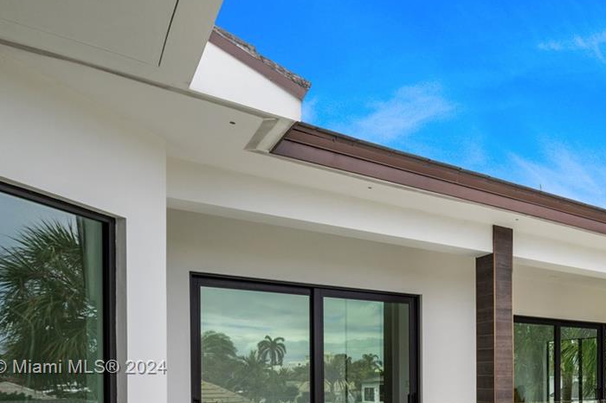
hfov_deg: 49.8
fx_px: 538
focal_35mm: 32
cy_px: 368
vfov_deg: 38.1
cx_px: 582
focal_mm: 14
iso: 250
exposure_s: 1/400
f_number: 6.3
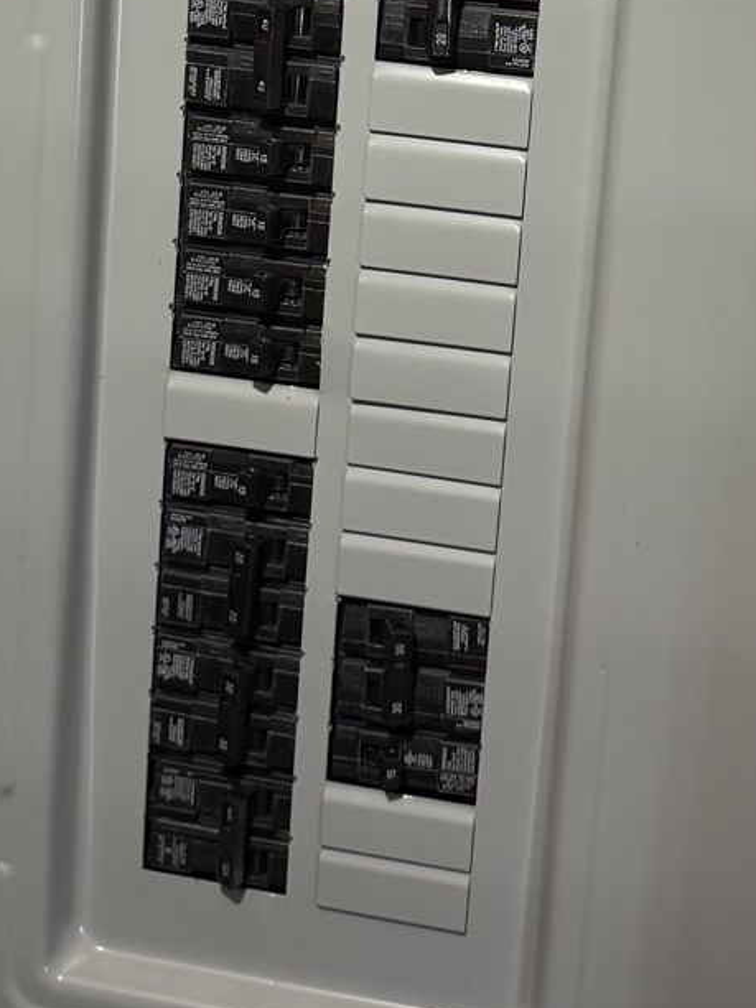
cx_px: 550
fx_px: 2009
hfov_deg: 21.2
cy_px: 2
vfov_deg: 26.7
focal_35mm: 69
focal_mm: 6.76
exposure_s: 1/111
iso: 160
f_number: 1.78
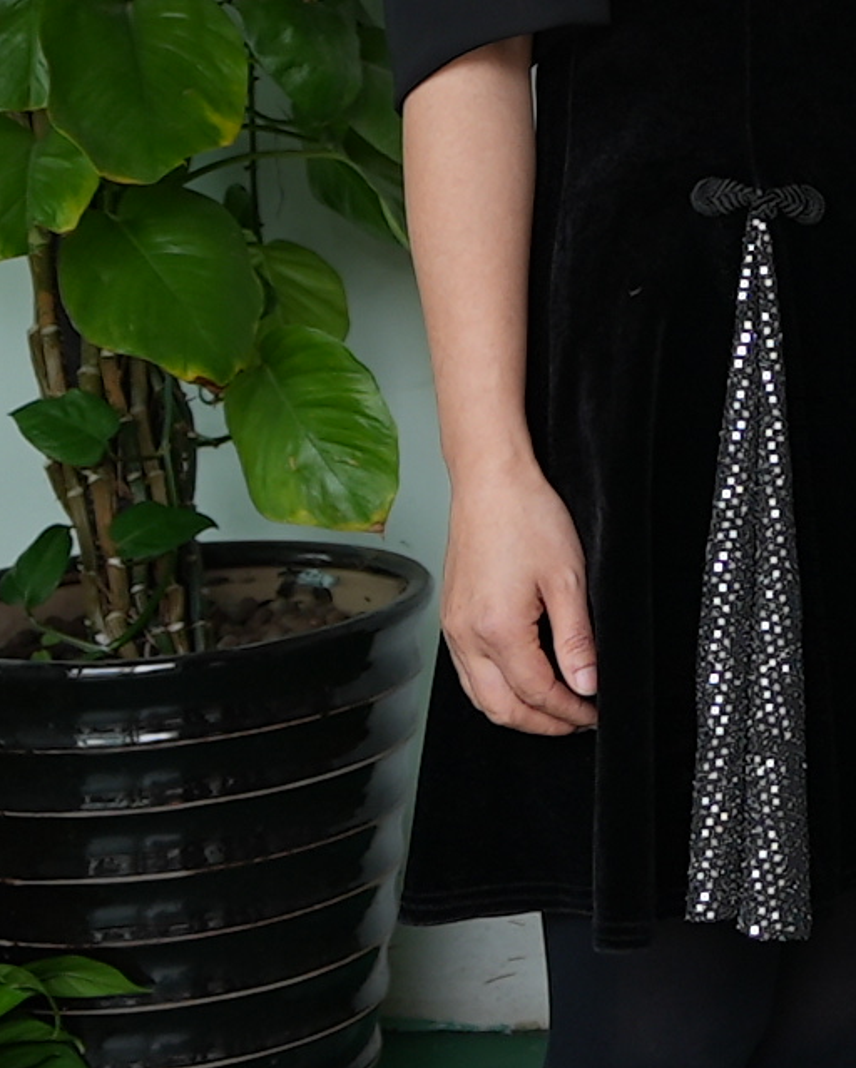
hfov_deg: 10.7
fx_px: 3986
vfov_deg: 14.7
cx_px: 1983
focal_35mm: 126
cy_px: -287
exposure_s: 1/80
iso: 80
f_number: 2.8
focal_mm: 21
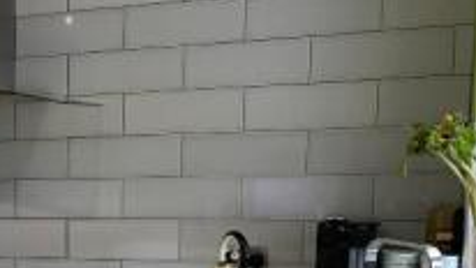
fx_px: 1010
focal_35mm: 80
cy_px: 313
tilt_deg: -9.9
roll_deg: +1.0
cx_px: -165
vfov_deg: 14.7
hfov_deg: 23.1
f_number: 1.8
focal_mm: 4.25
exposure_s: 1/50
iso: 125
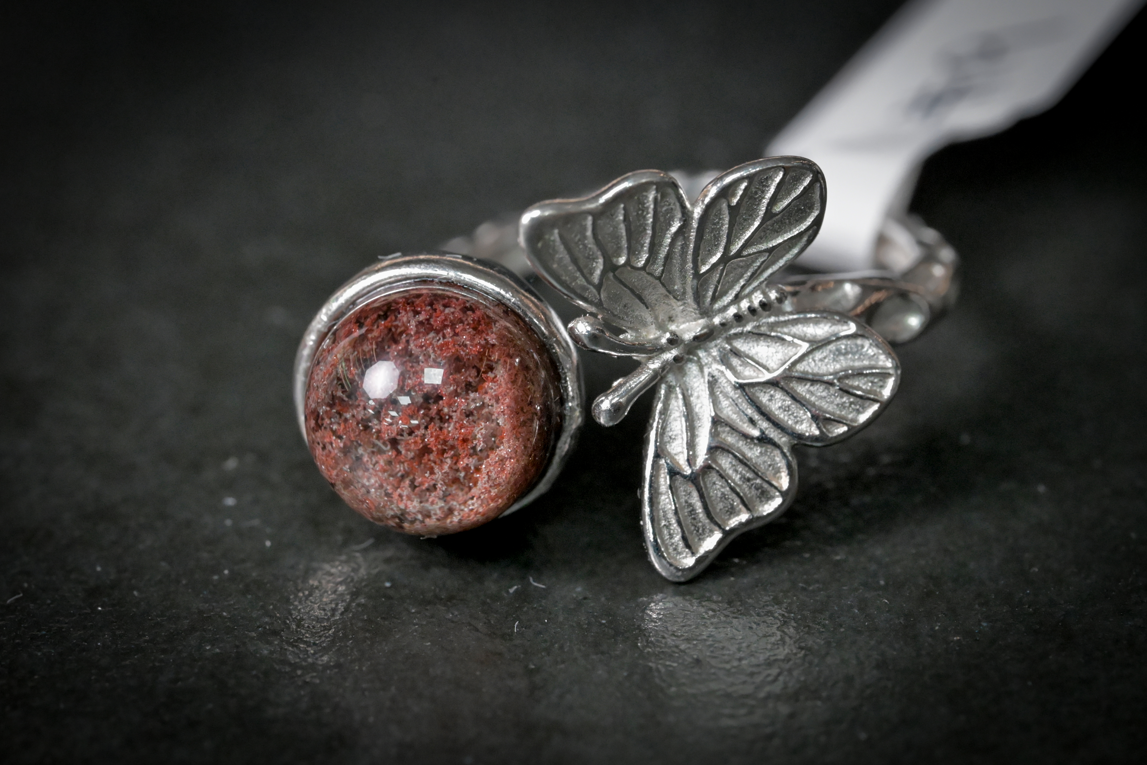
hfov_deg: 19.5
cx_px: 574
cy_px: 382
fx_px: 3345
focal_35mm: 105
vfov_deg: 13.0
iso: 11400
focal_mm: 105
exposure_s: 1/125
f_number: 16
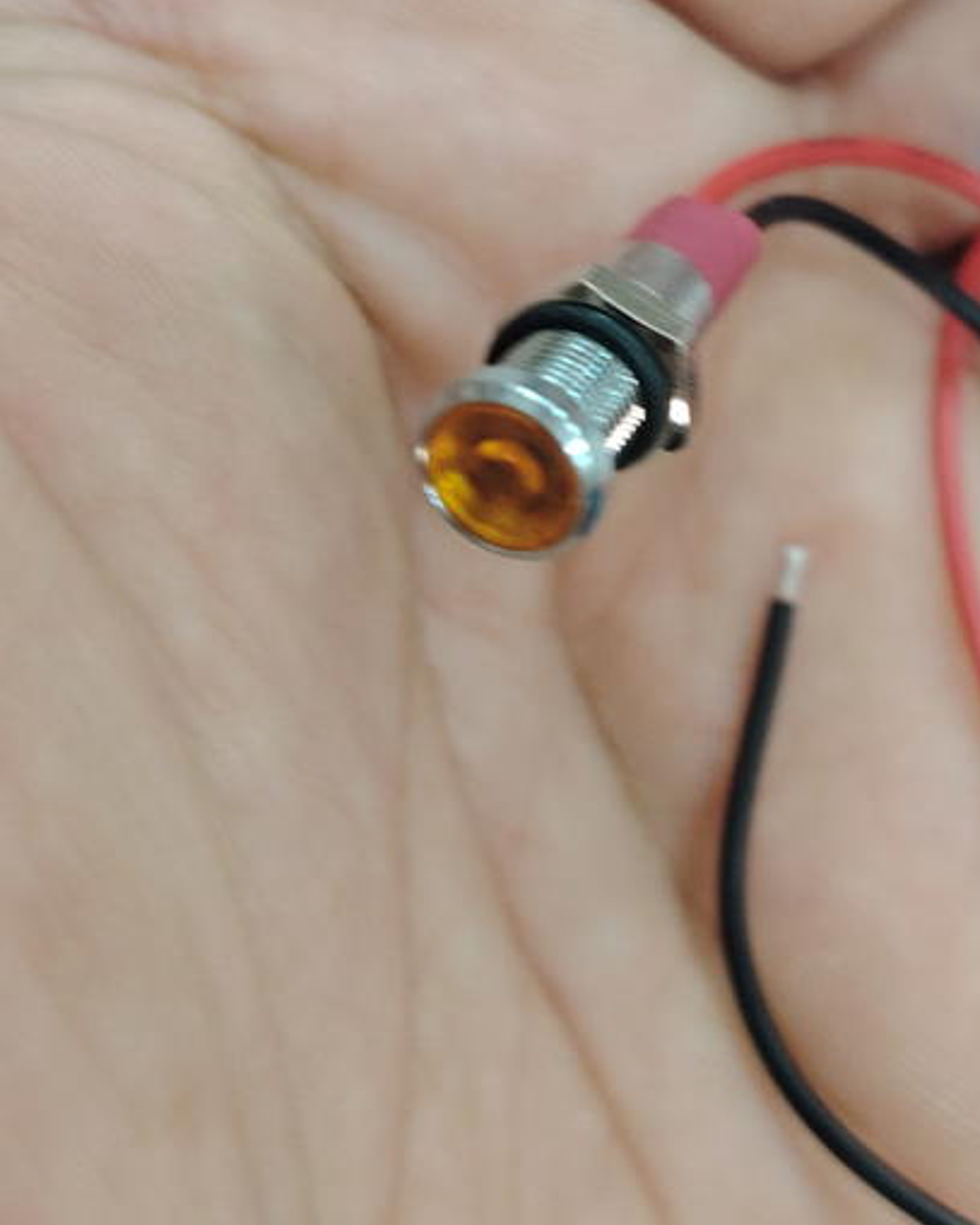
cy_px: 474
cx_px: 607
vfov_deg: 28.6
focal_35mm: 66
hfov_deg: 23.1
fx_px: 2394
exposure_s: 1/33.3
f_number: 1.75
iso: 395
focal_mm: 5.25
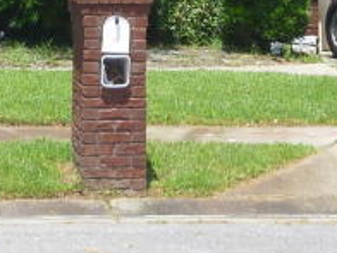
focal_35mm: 172
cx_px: 84
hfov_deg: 11.5
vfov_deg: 8.4
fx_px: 1674
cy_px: -176
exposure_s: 1/640
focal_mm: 4.9
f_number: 3.3
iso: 100
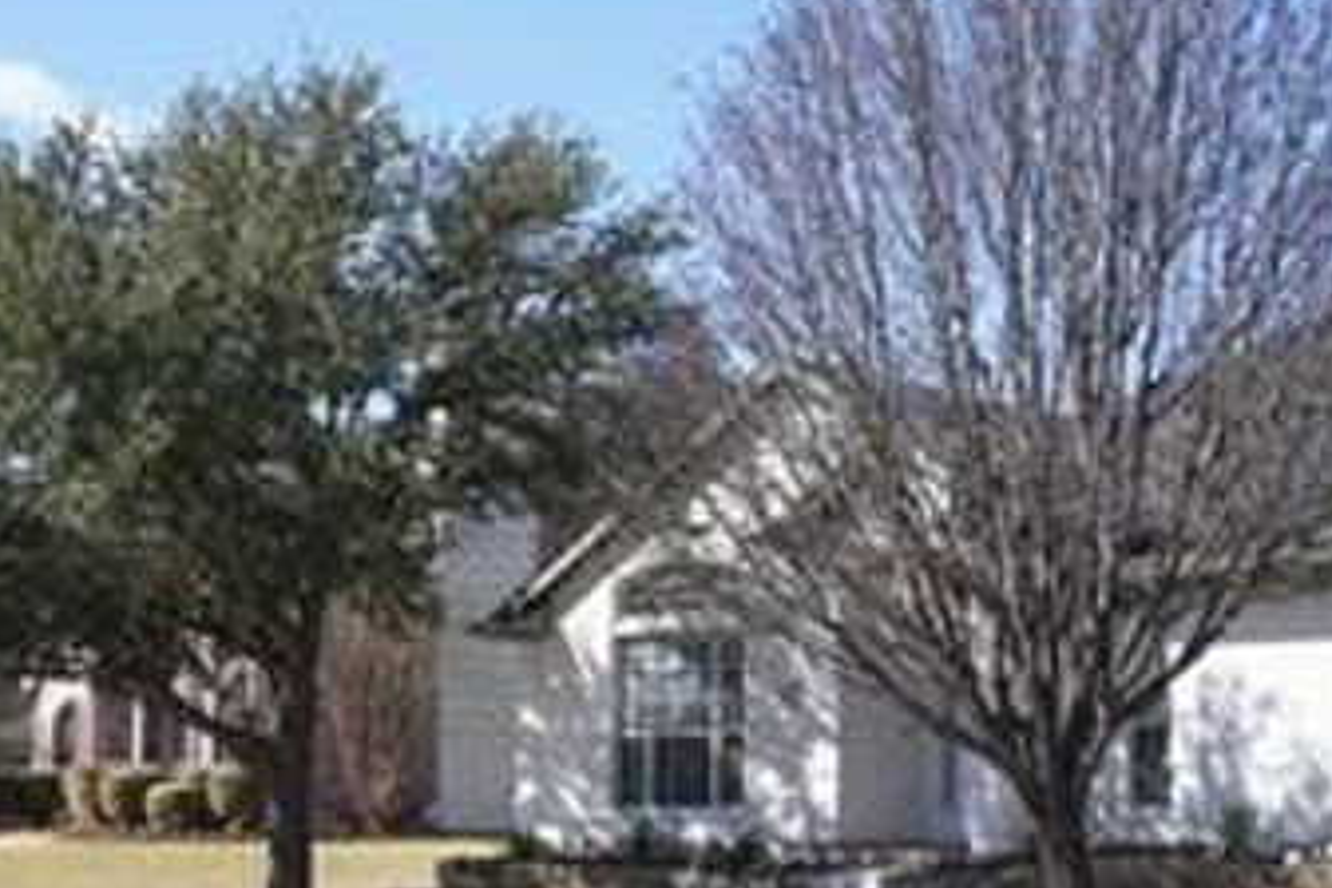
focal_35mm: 67
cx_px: 567
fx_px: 2479
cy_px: 605
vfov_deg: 20.2
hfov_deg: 30.0
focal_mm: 30
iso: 100
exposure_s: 1/100
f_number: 10
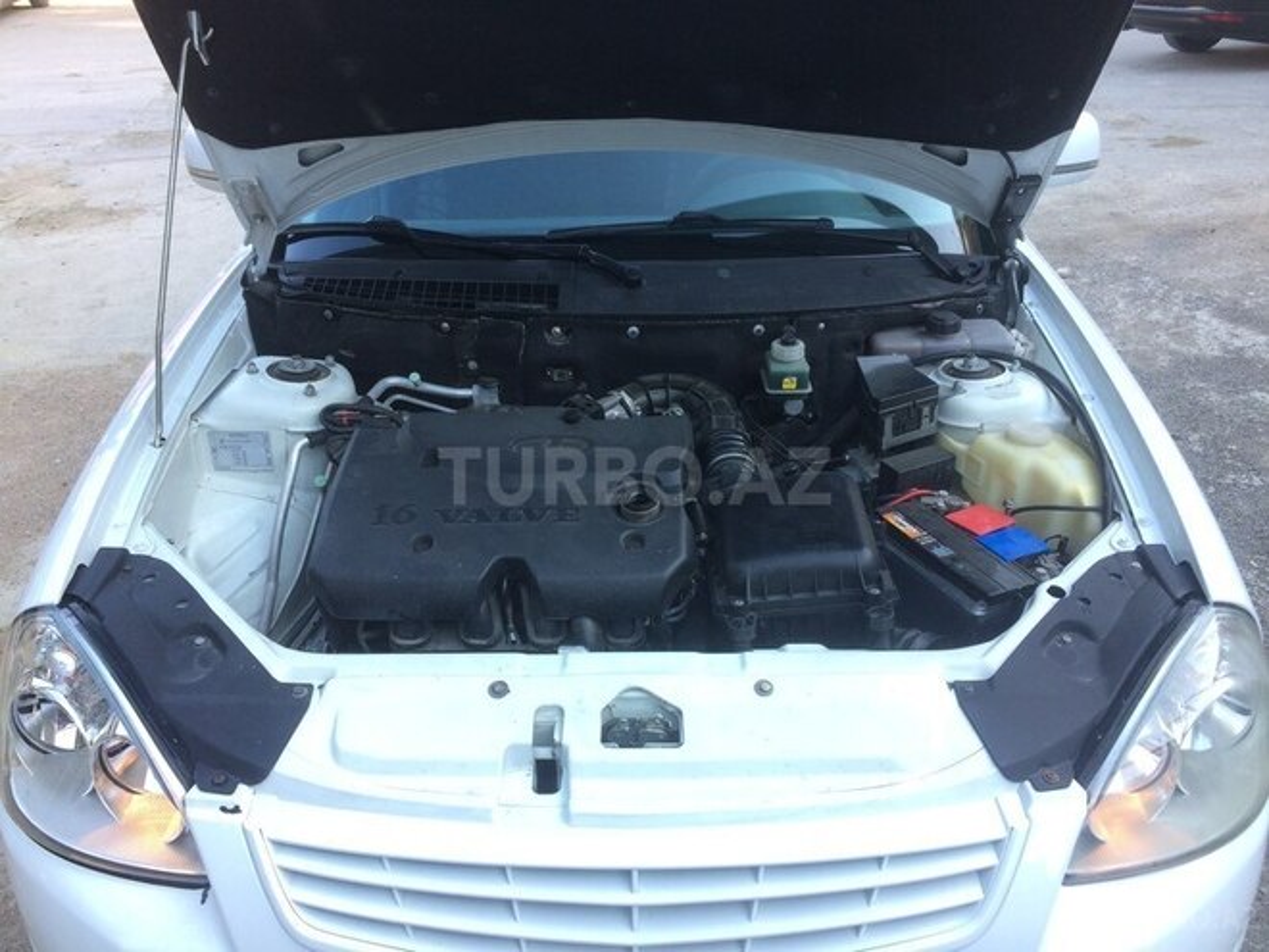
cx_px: 634
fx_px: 1063
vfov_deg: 48.2
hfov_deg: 61.7
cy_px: 476
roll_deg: +0.0
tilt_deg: -28.6
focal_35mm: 29
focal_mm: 4.15
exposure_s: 1/100
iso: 40
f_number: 2.2
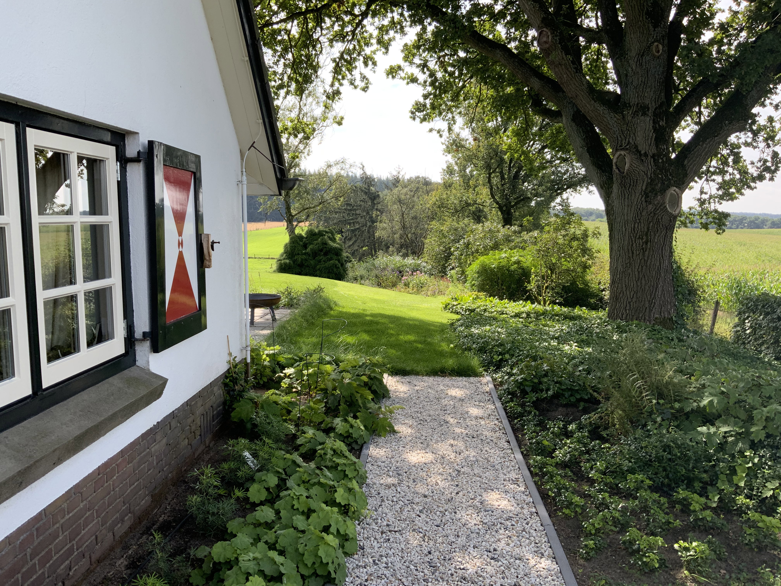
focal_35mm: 29
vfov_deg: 48.2
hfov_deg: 61.7
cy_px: 293
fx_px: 654
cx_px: 390
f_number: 1.8
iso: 16
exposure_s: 1/486
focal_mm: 3
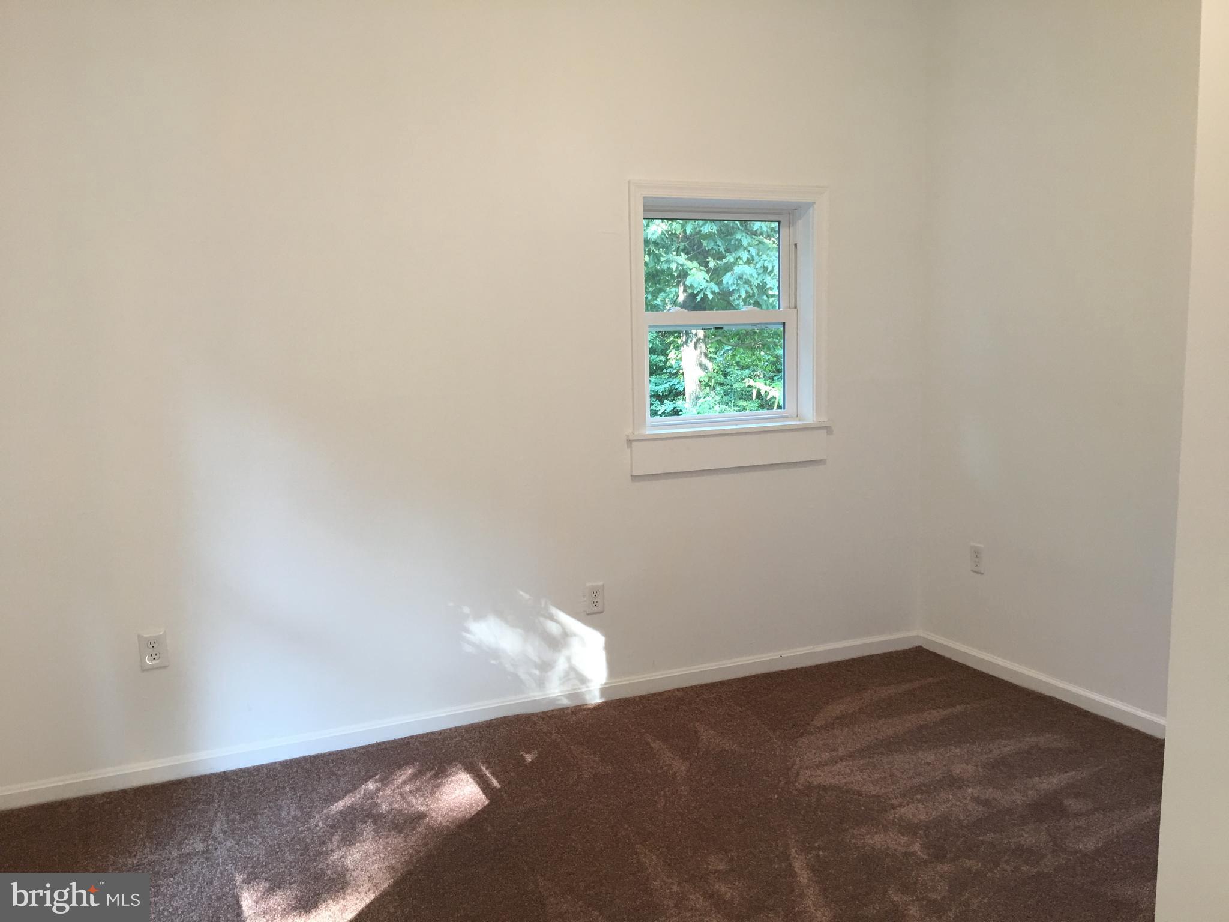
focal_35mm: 29
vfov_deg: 48.2
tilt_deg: -6.3
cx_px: 614
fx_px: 1030
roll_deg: +1.7
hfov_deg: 61.7
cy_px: 461
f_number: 2.2
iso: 32
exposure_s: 1/15
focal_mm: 4.15
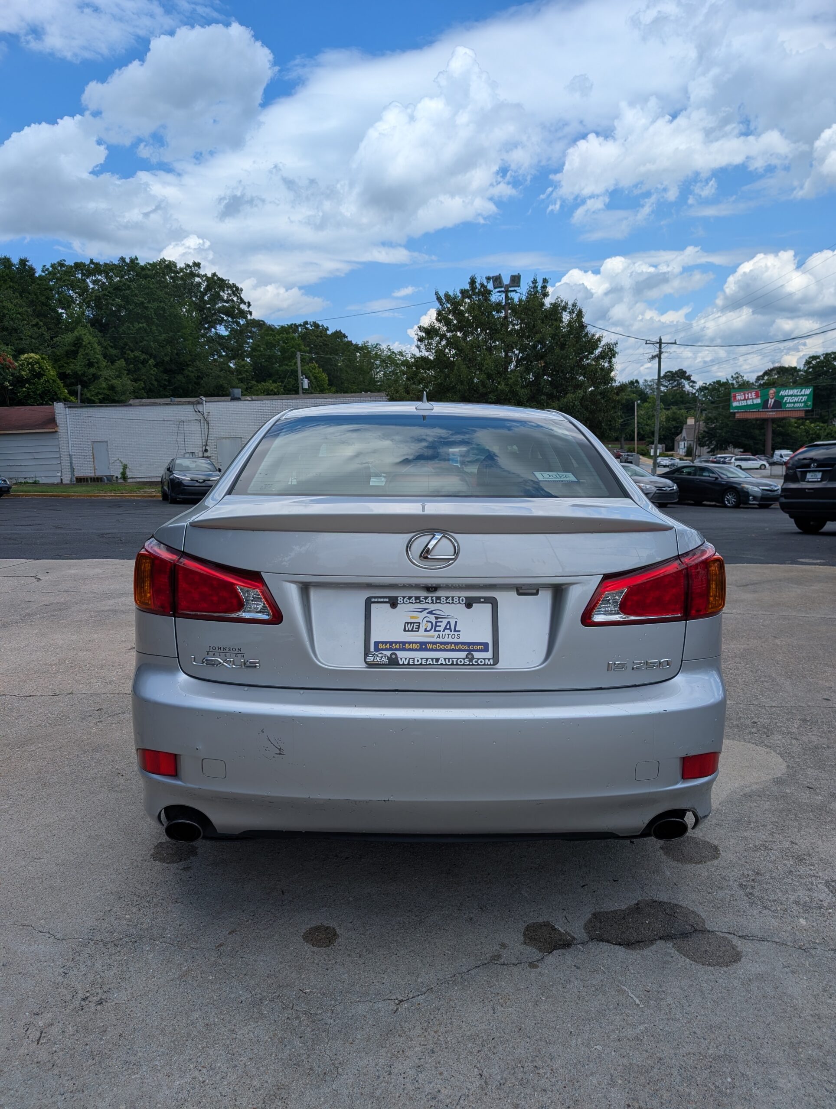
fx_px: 771
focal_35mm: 24
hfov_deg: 56.9
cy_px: 554
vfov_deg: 71.5
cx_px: 418
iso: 21
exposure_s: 1/1484
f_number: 1.68
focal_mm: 6.9
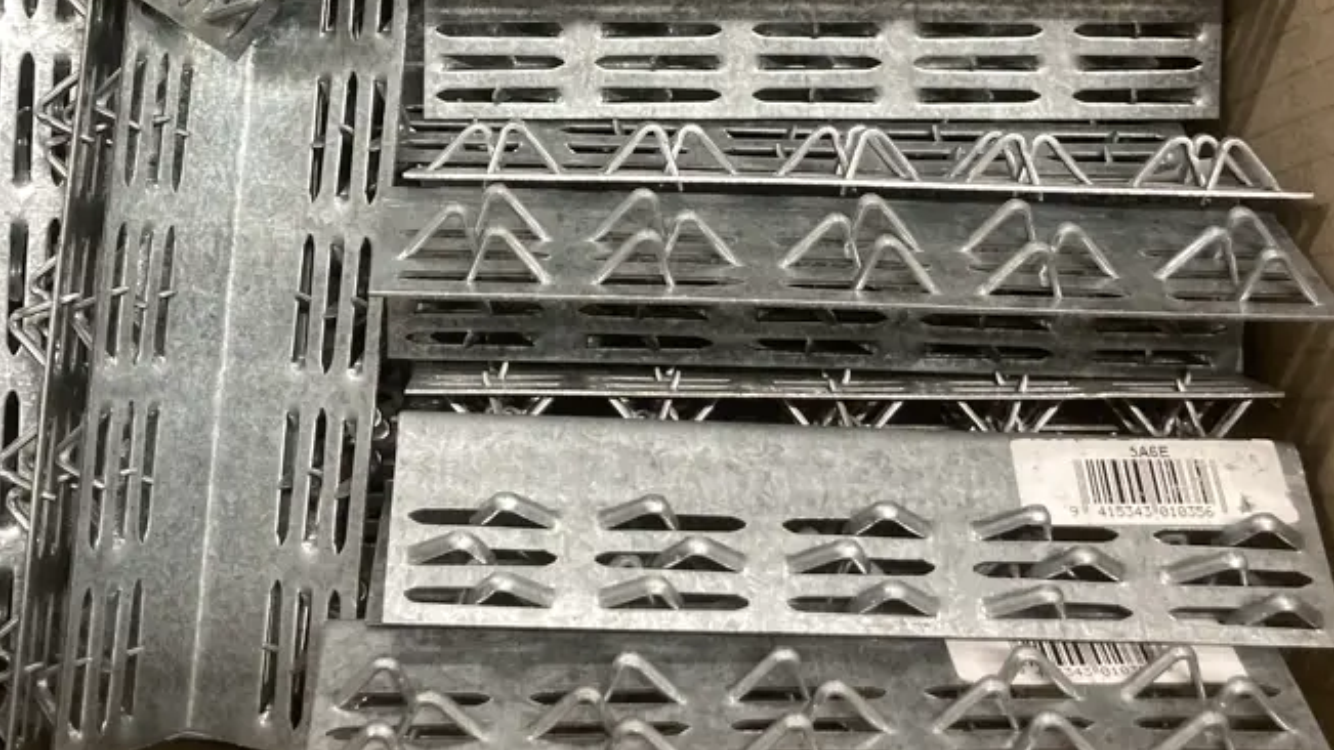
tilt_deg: -75.3
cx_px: 564
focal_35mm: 48
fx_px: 1698
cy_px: -18
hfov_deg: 42.8
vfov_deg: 23.7
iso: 125
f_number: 1.8
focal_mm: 3.99
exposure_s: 1/50
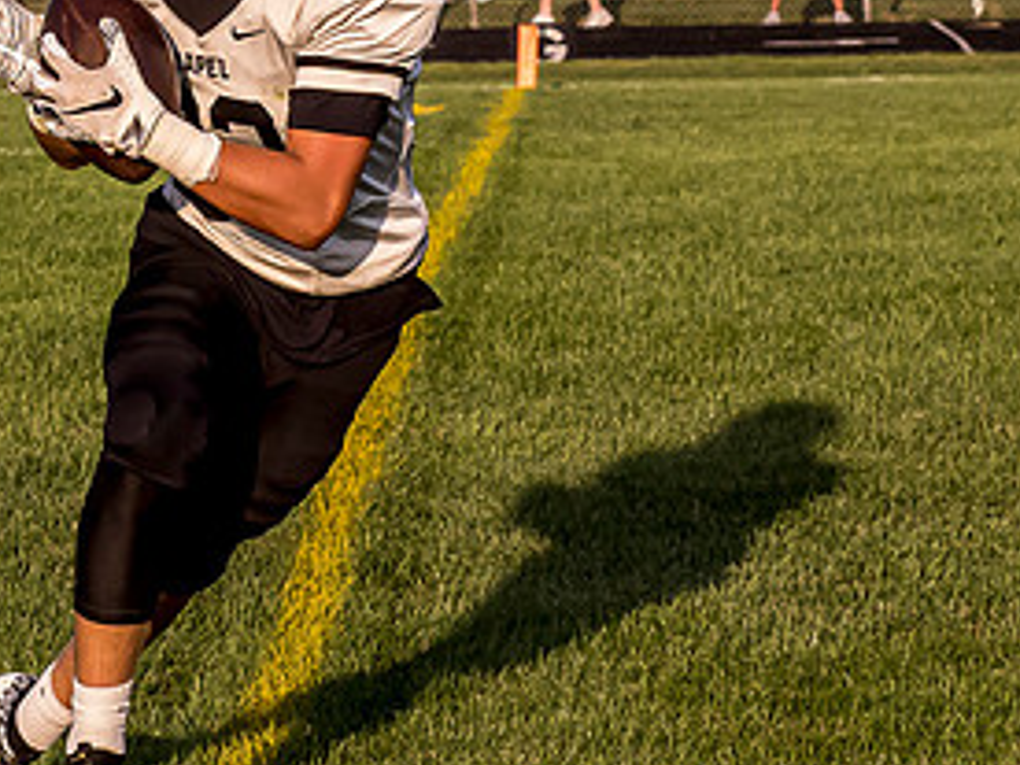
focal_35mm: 284
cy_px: 84
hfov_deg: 6.9
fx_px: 8368
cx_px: -11
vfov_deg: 5.2
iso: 500
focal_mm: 40
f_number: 4.5
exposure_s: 1/2000
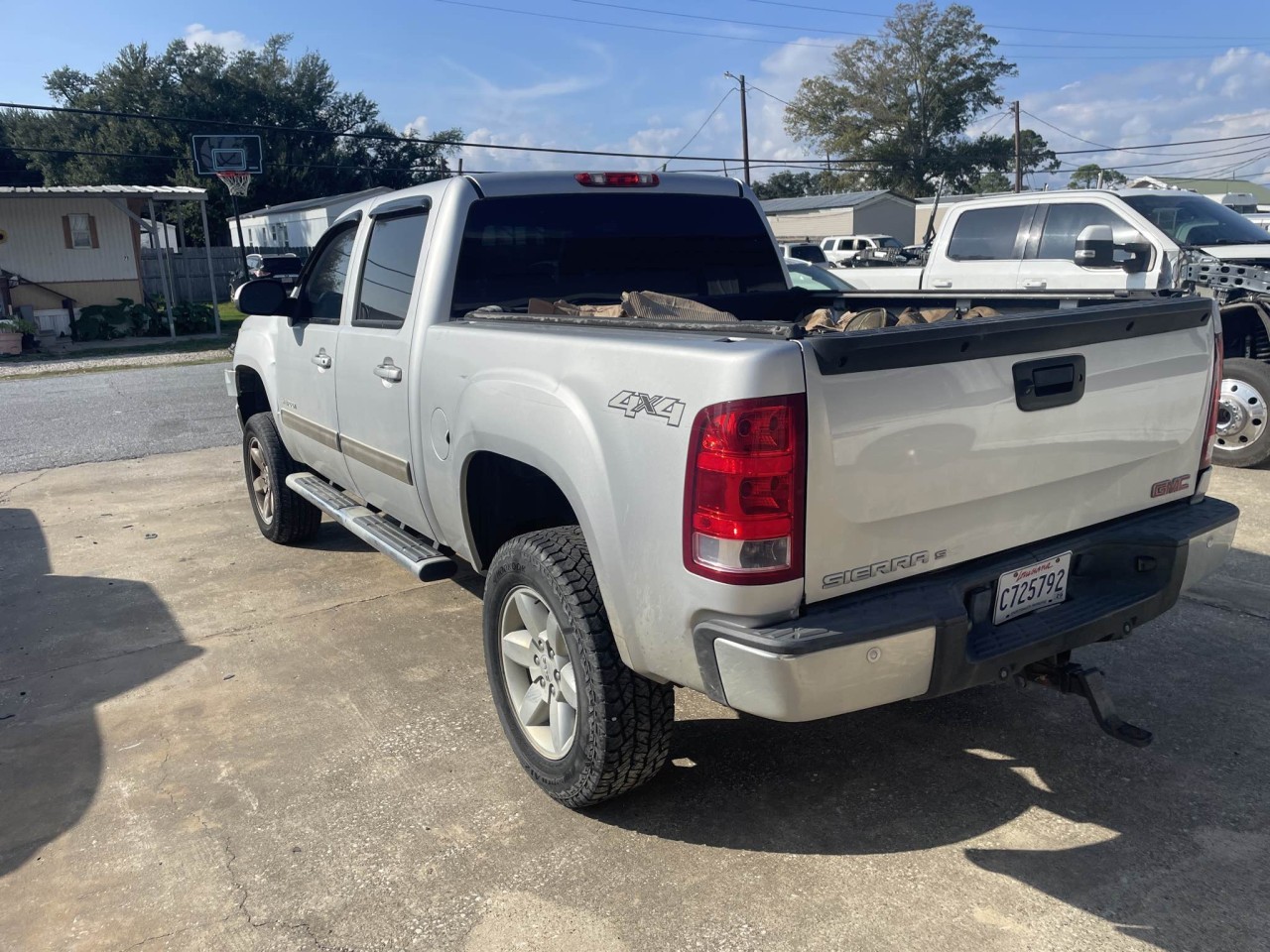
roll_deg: -0.3
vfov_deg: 53.1
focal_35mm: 26
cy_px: 476
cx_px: 635
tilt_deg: -9.5
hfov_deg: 67.3
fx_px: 954
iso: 32
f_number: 1.6
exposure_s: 1/4464
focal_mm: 4.2
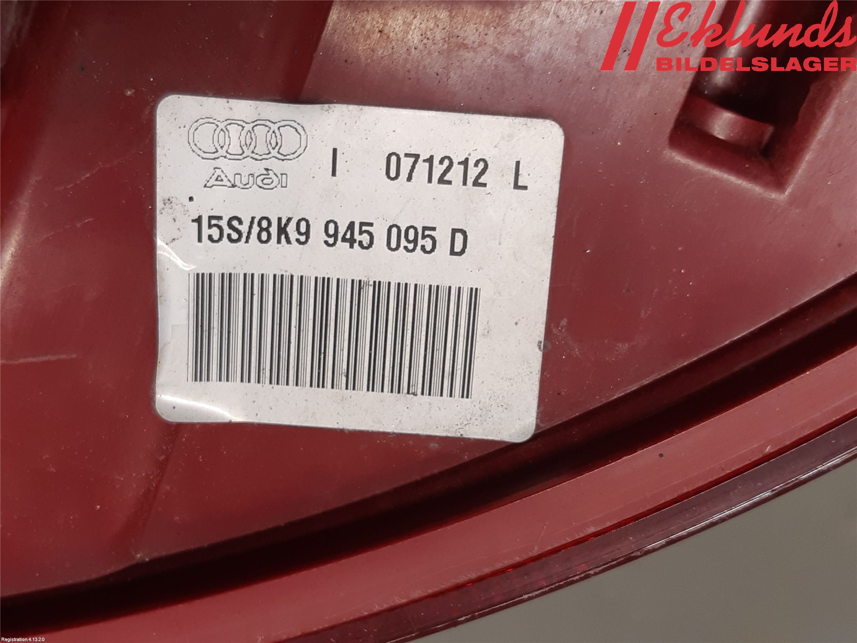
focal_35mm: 26
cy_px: 322
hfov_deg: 67.3
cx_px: 428
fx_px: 644
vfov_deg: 53.1
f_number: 1.7
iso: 64
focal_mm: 3.93
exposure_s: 1/50
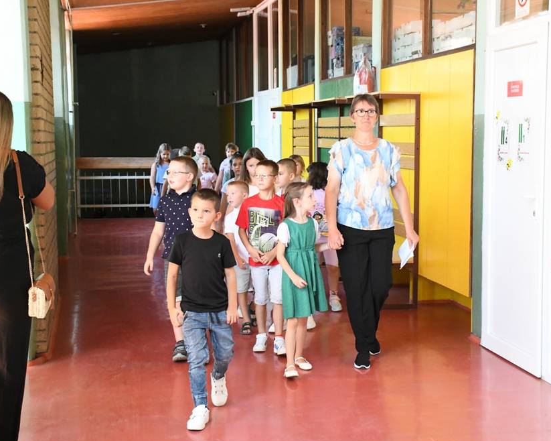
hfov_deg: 29.1
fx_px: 1060
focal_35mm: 65
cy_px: 223
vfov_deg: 23.5
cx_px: 328
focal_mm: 38
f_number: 5.6
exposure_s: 1/320
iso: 5600
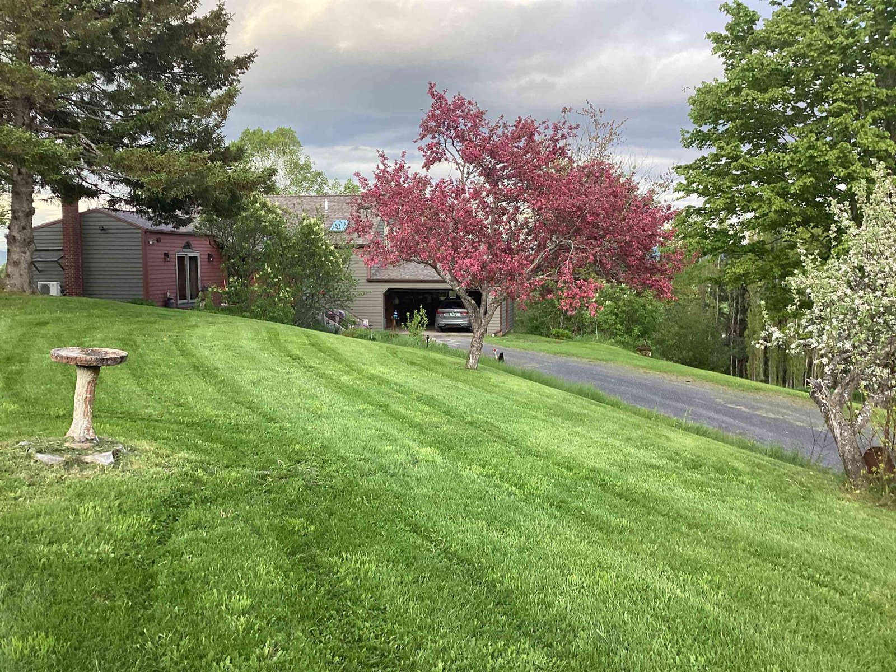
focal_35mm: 31
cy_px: 336
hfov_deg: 58.4
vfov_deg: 45.4
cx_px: 448
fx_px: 802
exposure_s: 1/120
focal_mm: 3.3
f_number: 2.4
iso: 64
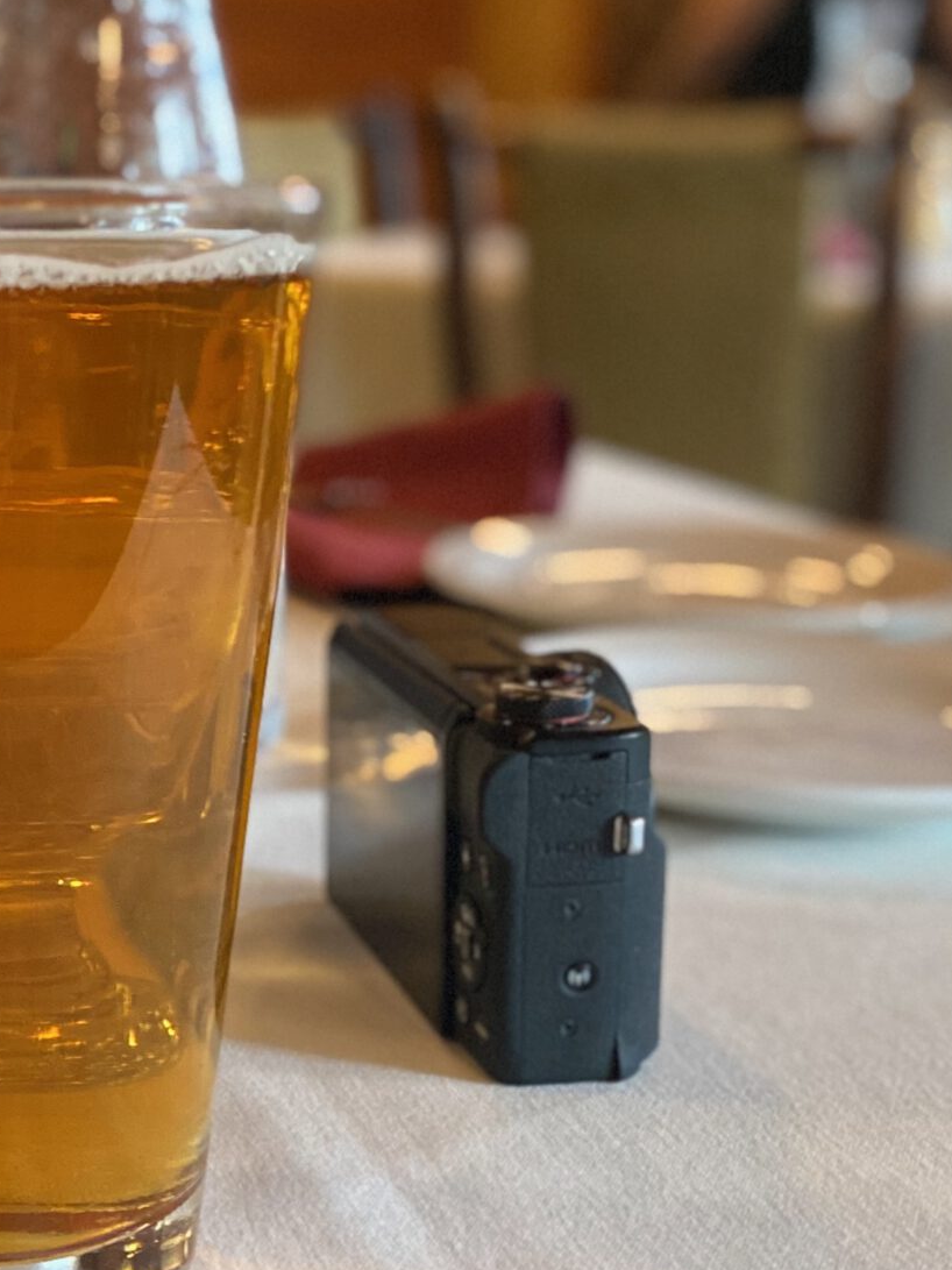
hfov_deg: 23.0
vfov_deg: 31.6
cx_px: -17
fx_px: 2237
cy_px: 779
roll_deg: -1.8
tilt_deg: -14.1
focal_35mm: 61
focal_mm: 4.25
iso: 500
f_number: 1.8
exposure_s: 1/30
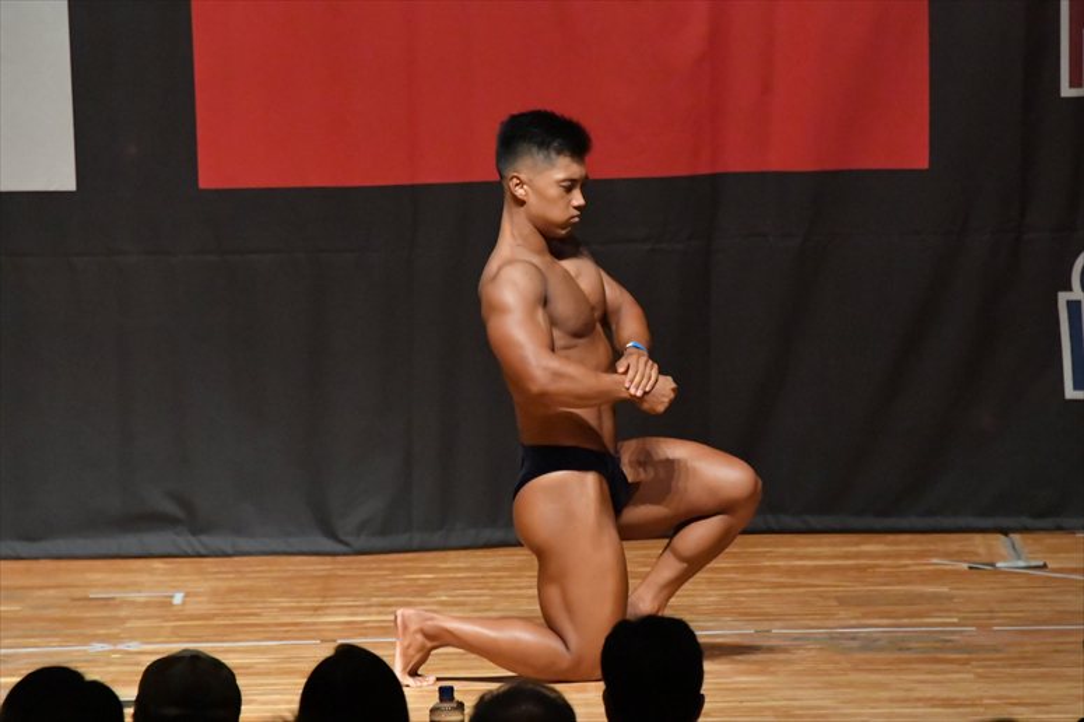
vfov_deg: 4.0
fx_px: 10383
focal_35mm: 345
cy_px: 361
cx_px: 542
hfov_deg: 6.0
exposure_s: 1/400
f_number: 5.6
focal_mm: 230
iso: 12800
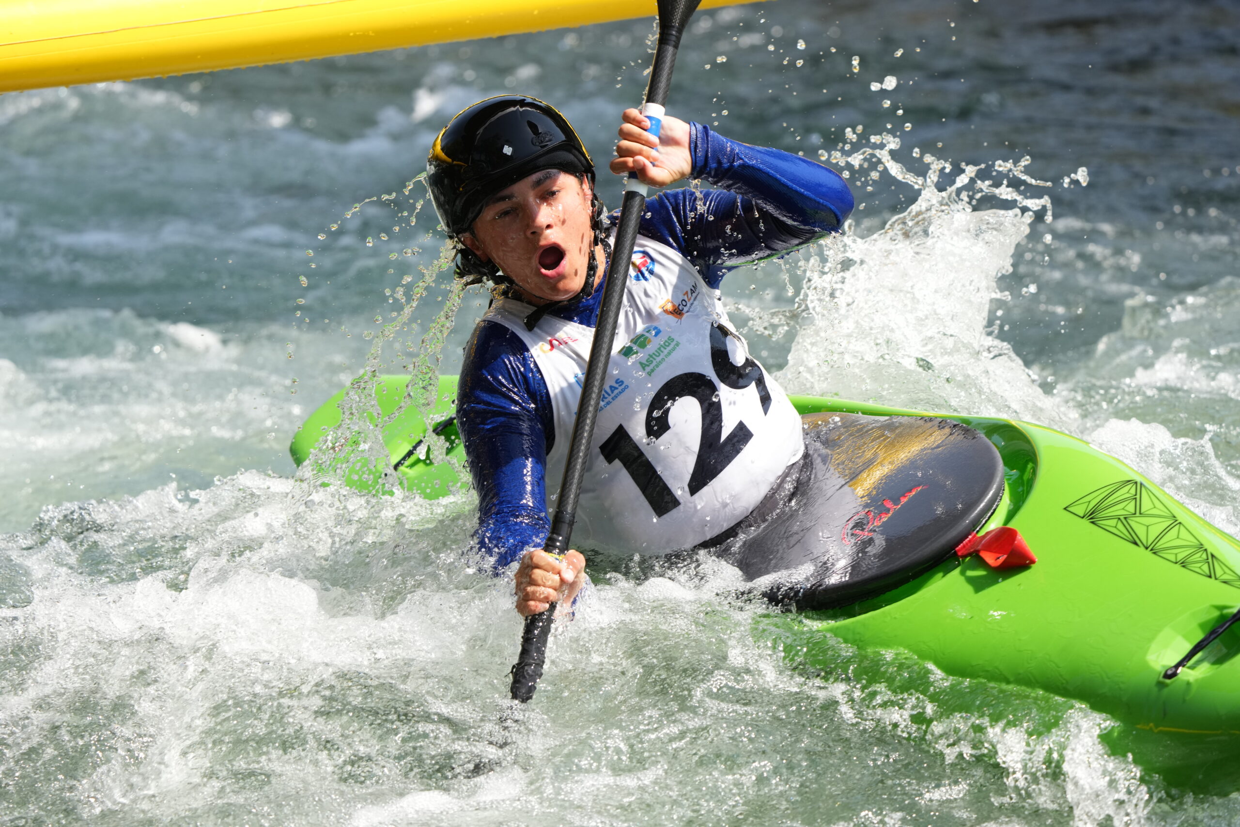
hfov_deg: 6.4
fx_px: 11056
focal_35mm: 321
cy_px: 414
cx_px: 620
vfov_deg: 4.3
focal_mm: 321
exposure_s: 1/1000
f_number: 7.1
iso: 640
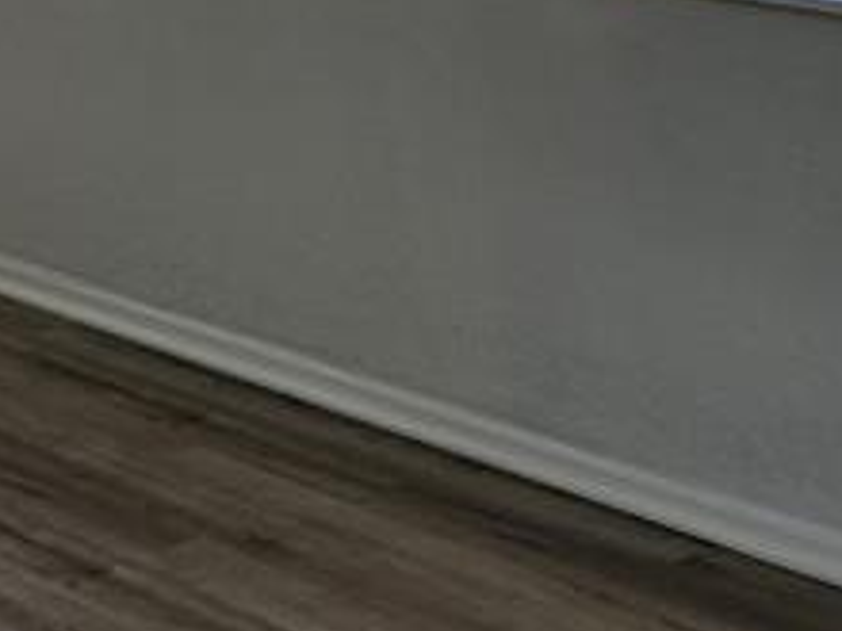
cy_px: -164
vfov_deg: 13.4
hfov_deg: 16.5
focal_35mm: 107
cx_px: -467
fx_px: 2603
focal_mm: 5.4
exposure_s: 1/180
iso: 40
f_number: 1.8
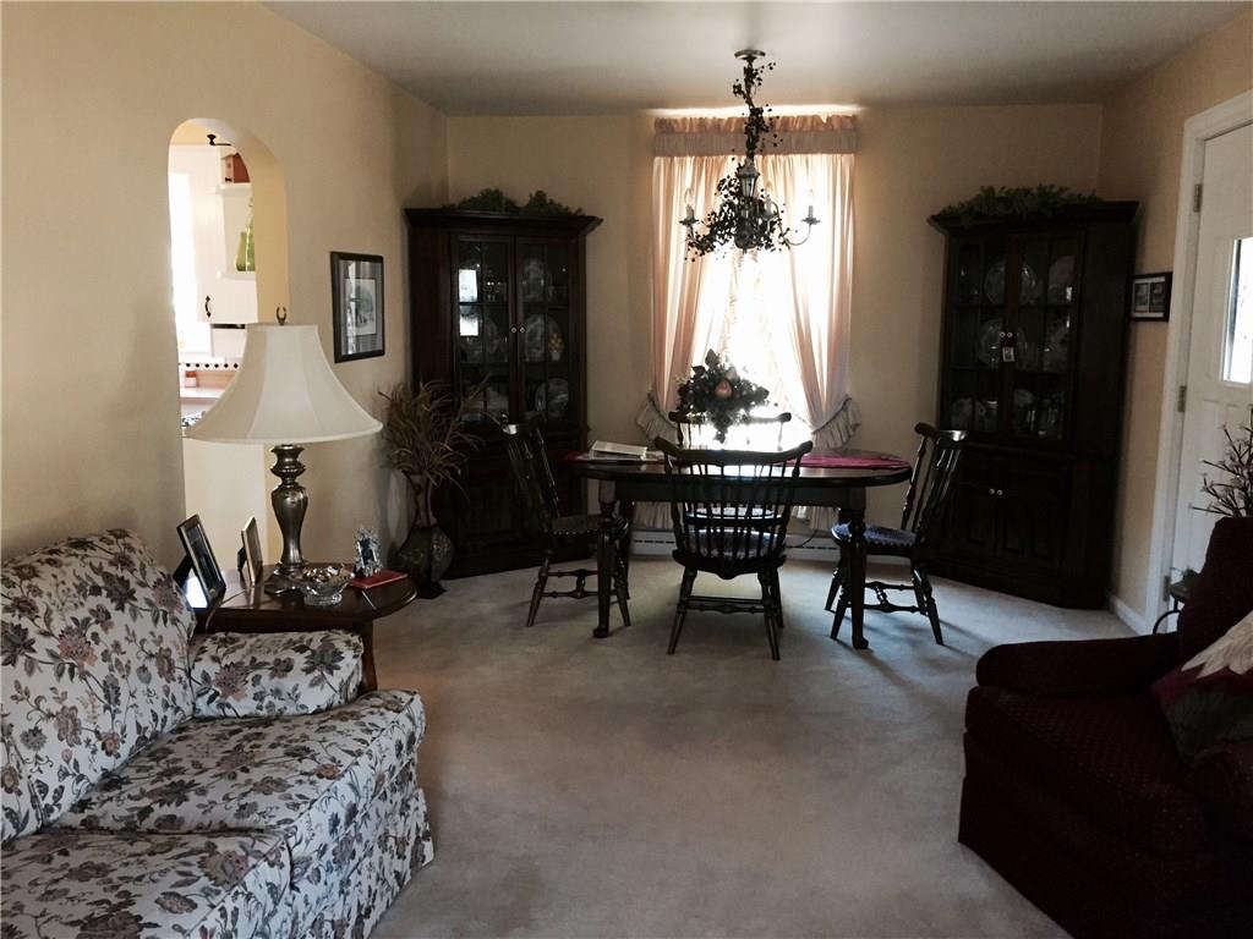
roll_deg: -1.2
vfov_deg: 48.2
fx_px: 1050
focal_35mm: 29
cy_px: 470
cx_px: 626
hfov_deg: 61.7
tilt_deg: -7.7
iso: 250
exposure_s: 1/24
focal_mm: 4.15
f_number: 2.2
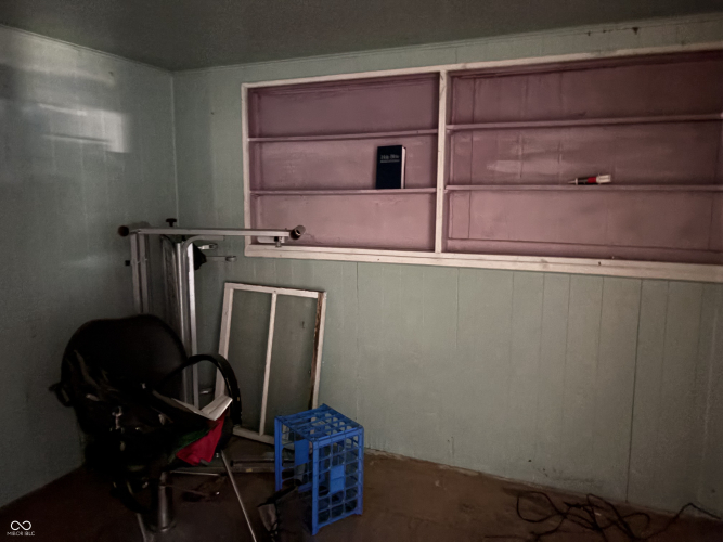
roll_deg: +1.1
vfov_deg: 53.0
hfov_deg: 67.3
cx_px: 362
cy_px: 271
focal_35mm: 26
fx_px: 543
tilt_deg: -9.5
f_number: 1.6
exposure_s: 1/2
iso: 4000
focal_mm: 5.96
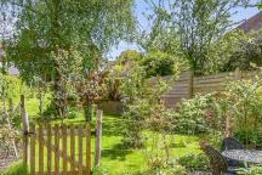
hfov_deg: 36.2
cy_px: 98
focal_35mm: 55
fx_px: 400
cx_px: 120
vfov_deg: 24.6
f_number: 8
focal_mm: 17
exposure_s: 1/1250
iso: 160
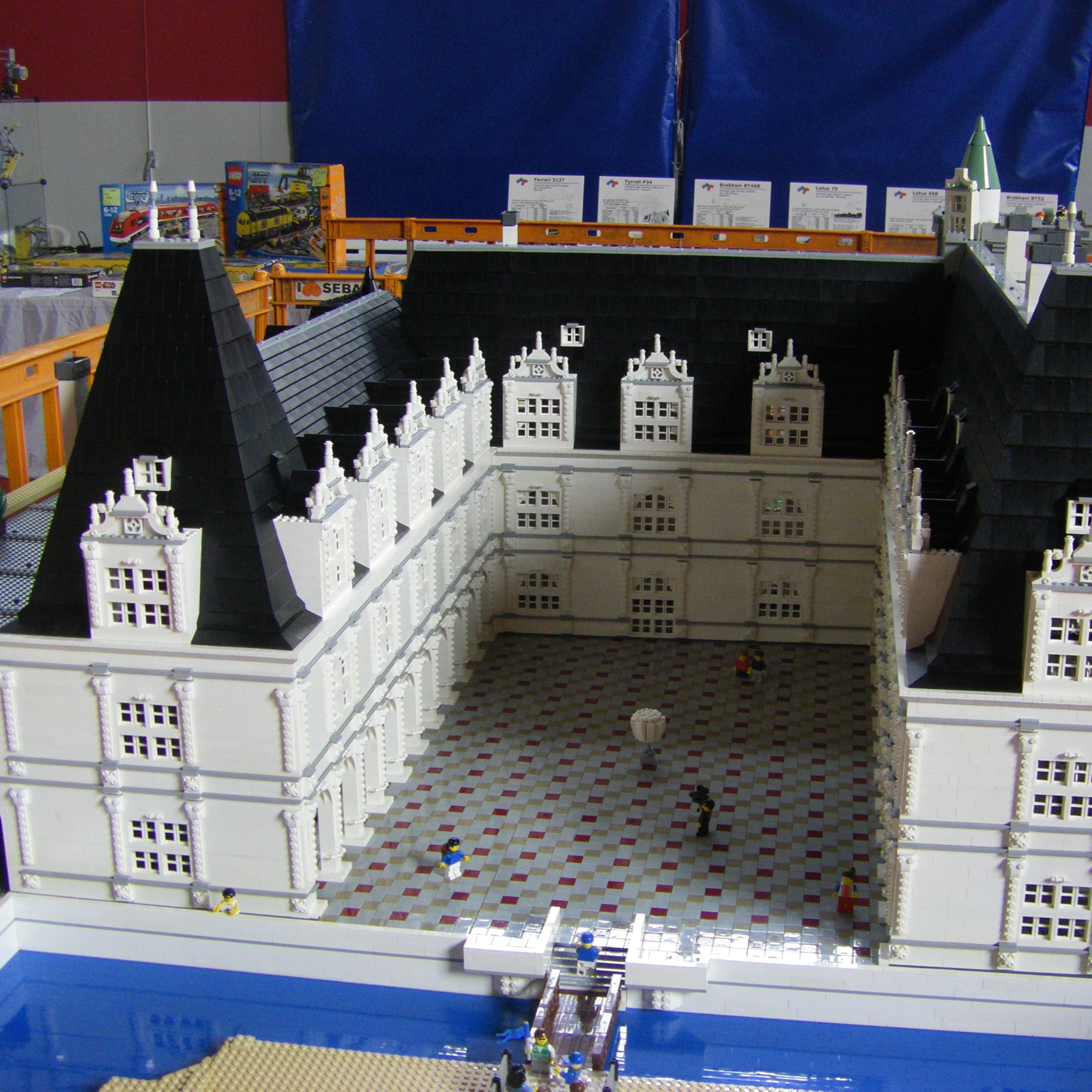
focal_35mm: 45
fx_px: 1606
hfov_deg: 37.4
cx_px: 657
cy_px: 544
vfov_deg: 37.6
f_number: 3.5
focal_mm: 6.3
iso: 250
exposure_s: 1/50
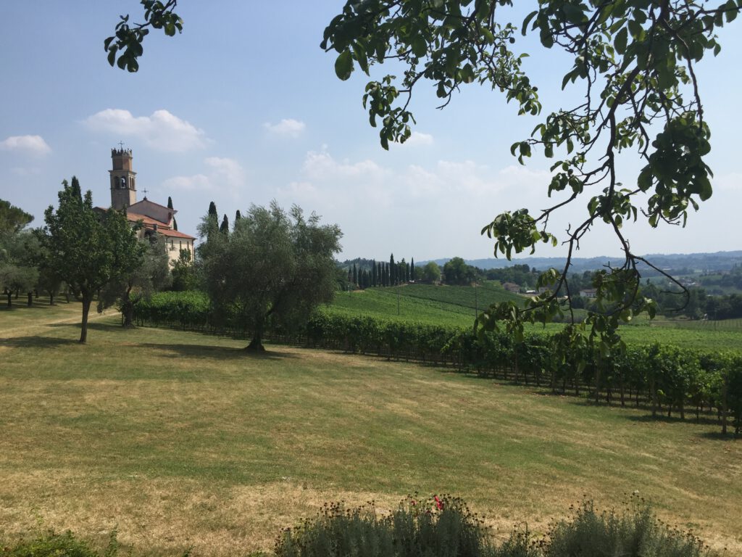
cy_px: 278
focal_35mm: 29
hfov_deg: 61.7
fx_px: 622
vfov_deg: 48.2
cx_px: 371
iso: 32
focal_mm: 4.15
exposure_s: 1/2825
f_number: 2.2
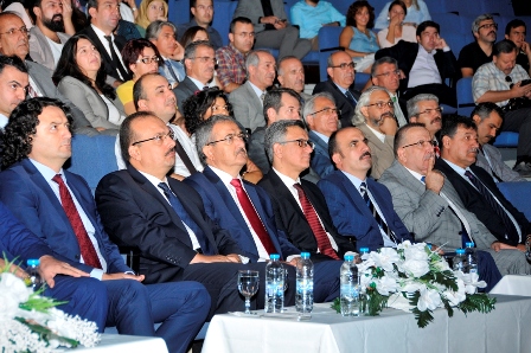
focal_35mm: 112
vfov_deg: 12.2
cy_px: 176
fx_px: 1658
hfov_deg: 18.2
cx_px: 266
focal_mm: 75
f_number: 5
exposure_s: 1/60
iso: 500
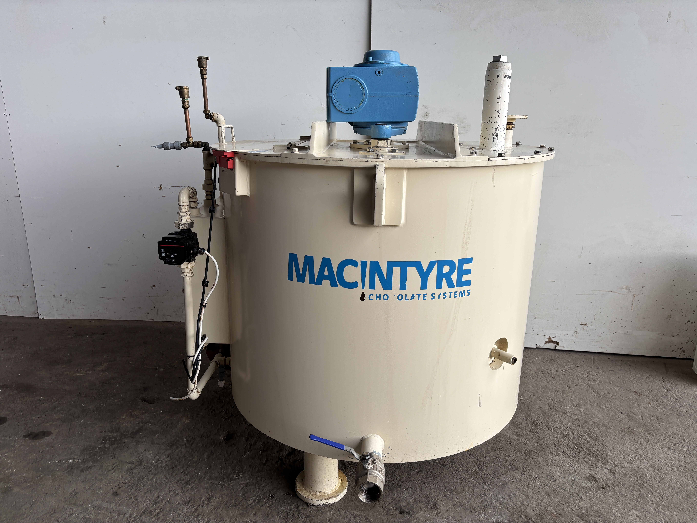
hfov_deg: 67.3
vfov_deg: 53.1
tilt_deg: -14.9
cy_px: 262
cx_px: 348
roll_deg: -0.7
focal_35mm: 26
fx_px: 524
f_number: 1.6
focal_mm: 5.96
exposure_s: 1/121
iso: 40
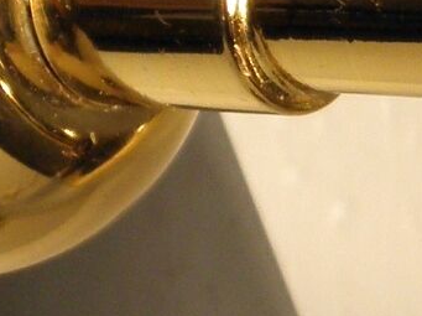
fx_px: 3020
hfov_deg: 7.7
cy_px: 222
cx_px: 752
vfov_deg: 6.0
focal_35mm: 248
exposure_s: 1/50
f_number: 3.6
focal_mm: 5.9
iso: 100
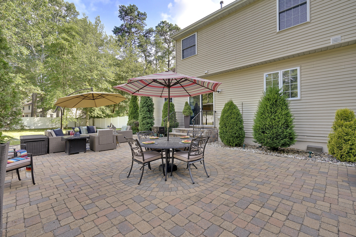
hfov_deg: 96.7
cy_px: 118
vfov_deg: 73.7
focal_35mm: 16
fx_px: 158
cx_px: 178
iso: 100
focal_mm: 16
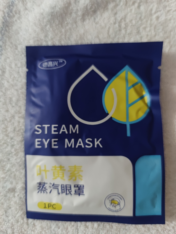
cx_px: 88
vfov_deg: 71.6
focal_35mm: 24
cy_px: 117
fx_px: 163
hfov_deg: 56.8
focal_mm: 6.72
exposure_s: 1/13
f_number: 1.69
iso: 1379
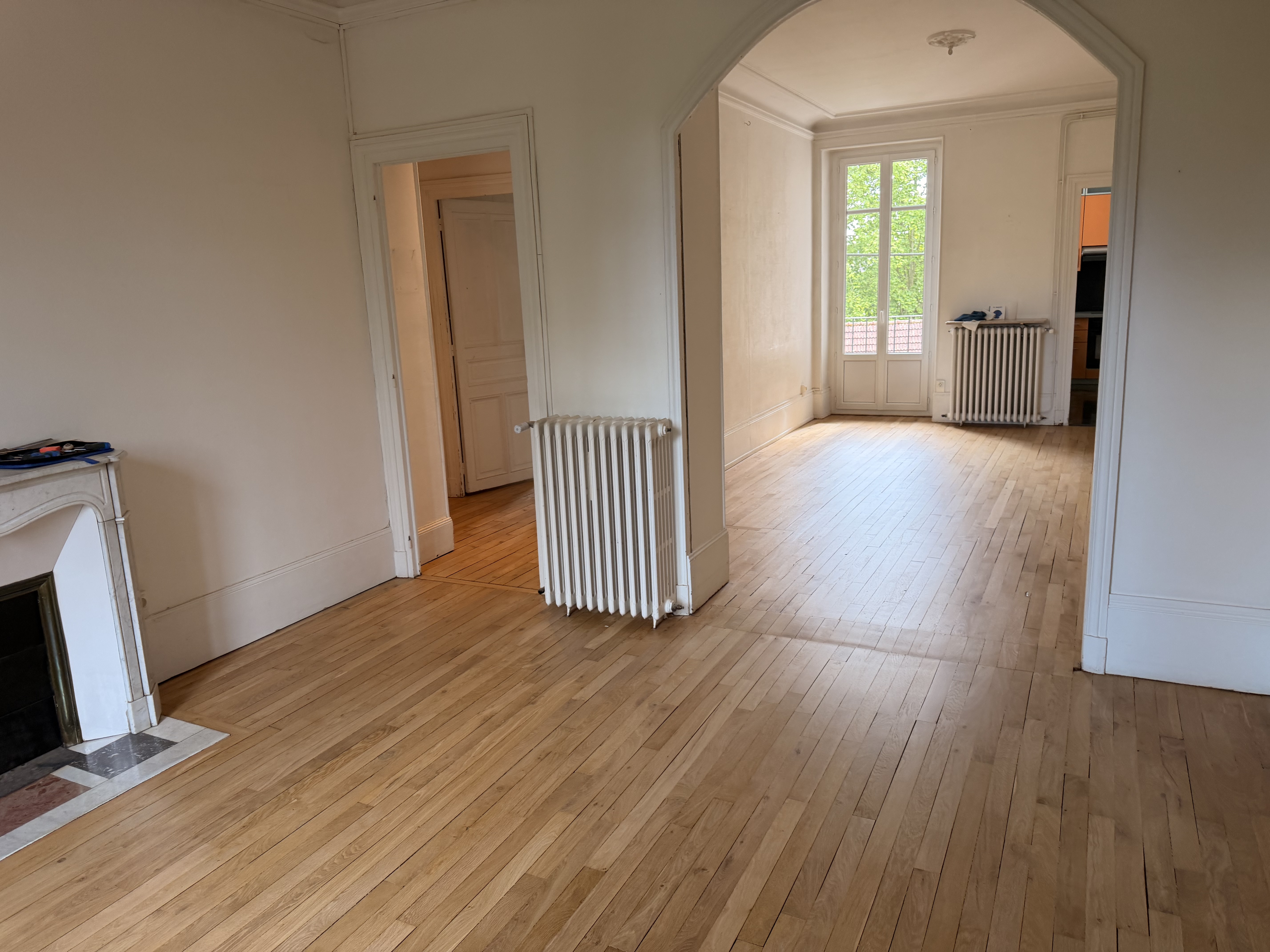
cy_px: 476
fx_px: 881
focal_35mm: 24
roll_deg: +3.1
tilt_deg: -12.3
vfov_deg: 56.8
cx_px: 635
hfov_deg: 71.6
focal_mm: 6.76
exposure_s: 1/100
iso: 125
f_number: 1.78
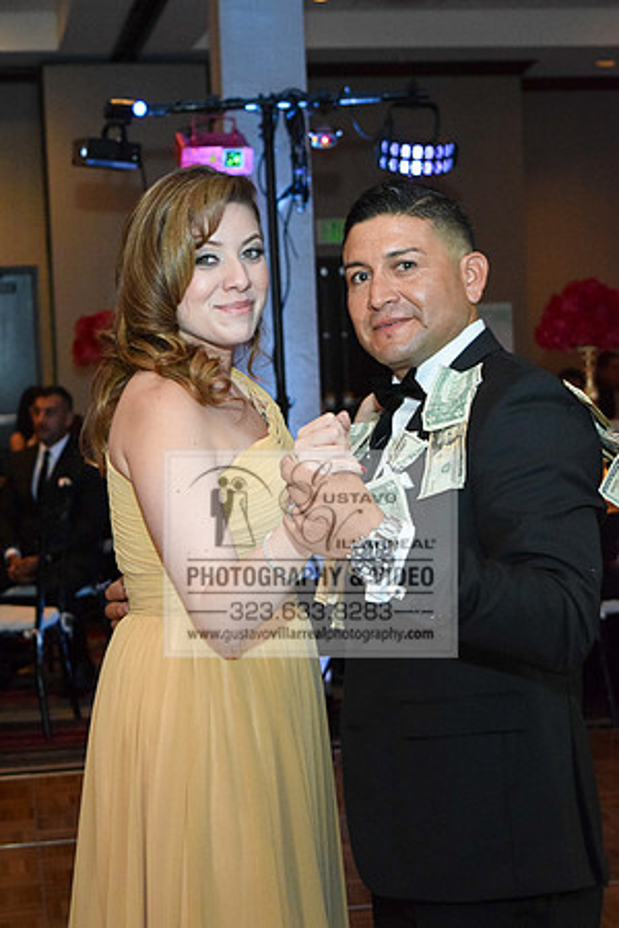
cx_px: 310
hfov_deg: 18.9
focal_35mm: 72
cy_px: 464
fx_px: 1857
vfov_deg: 28.1
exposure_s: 1/80
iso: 4000
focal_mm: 48
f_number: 5.3
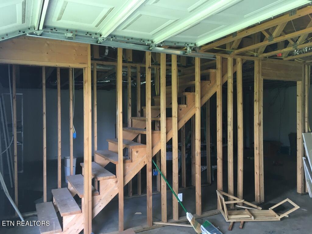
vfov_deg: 48.2
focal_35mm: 29
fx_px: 261
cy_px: 117
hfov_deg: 61.7
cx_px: 156
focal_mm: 4.15
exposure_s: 1/30
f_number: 2.2
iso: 32
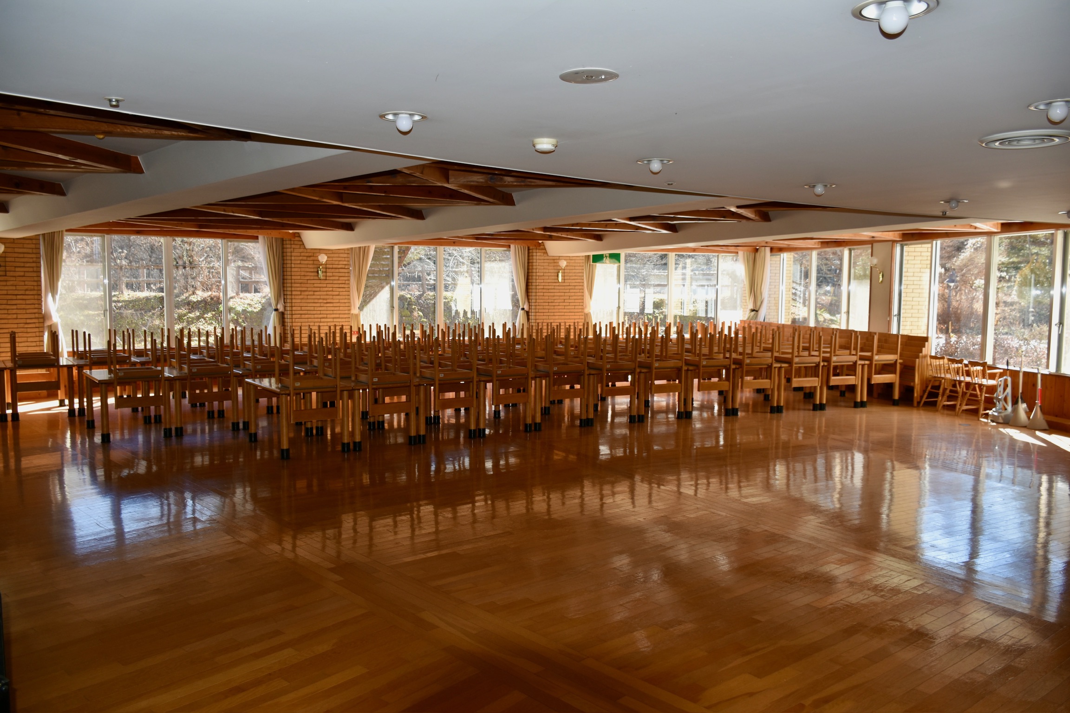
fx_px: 802
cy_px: 356
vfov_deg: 47.9
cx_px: 535
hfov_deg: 67.4
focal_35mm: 27
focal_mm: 18
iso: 200
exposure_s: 1/160
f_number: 3.5
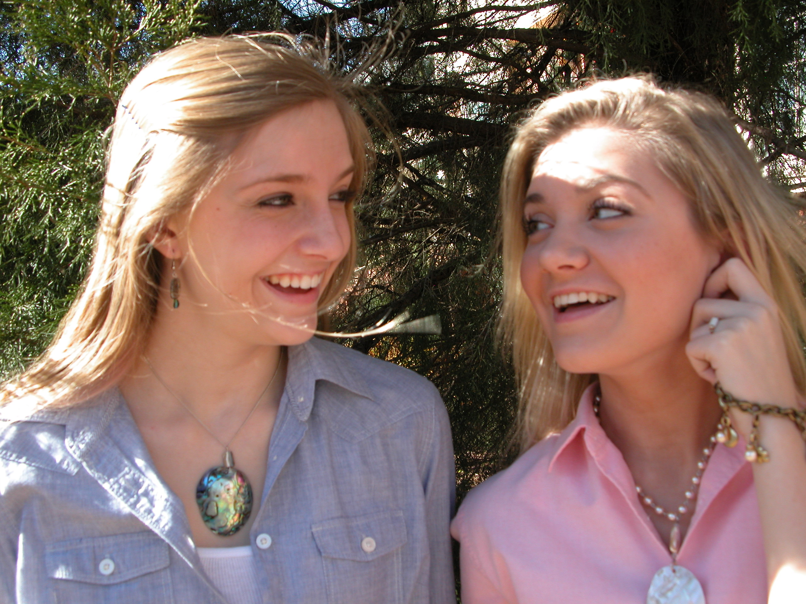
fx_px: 978
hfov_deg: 44.8
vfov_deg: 34.3
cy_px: 302
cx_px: 403
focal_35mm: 42
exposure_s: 1/104
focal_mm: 10.7
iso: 100
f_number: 4.1
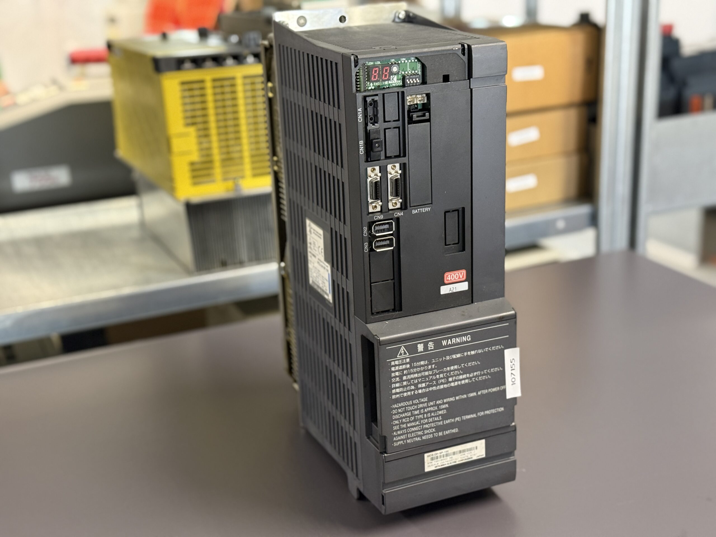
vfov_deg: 30.3
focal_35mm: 48
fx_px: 993
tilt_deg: -19.2
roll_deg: +2.8
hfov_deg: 39.7
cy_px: 268
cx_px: 358
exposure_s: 1/33
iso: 320
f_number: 1.78
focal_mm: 6.76
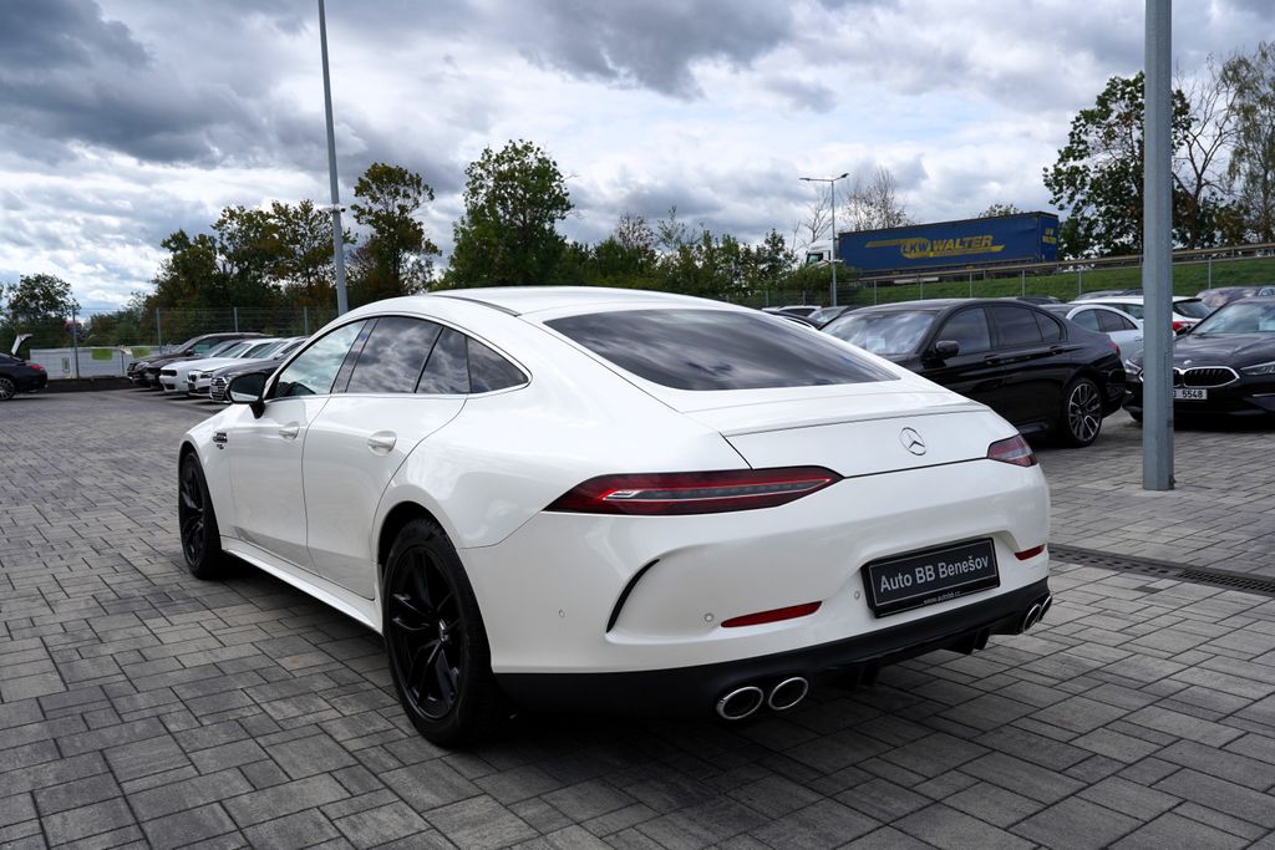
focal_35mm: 28
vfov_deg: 46.4
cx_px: 638
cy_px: 425
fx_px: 992
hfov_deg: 65.5
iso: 100
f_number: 8
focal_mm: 28
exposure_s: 1/500
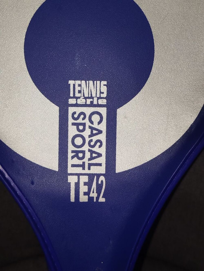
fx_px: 377
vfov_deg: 39.7
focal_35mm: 48
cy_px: 136
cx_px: 102
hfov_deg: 30.3
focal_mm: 5.31
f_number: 1.7
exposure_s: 1/40
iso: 160
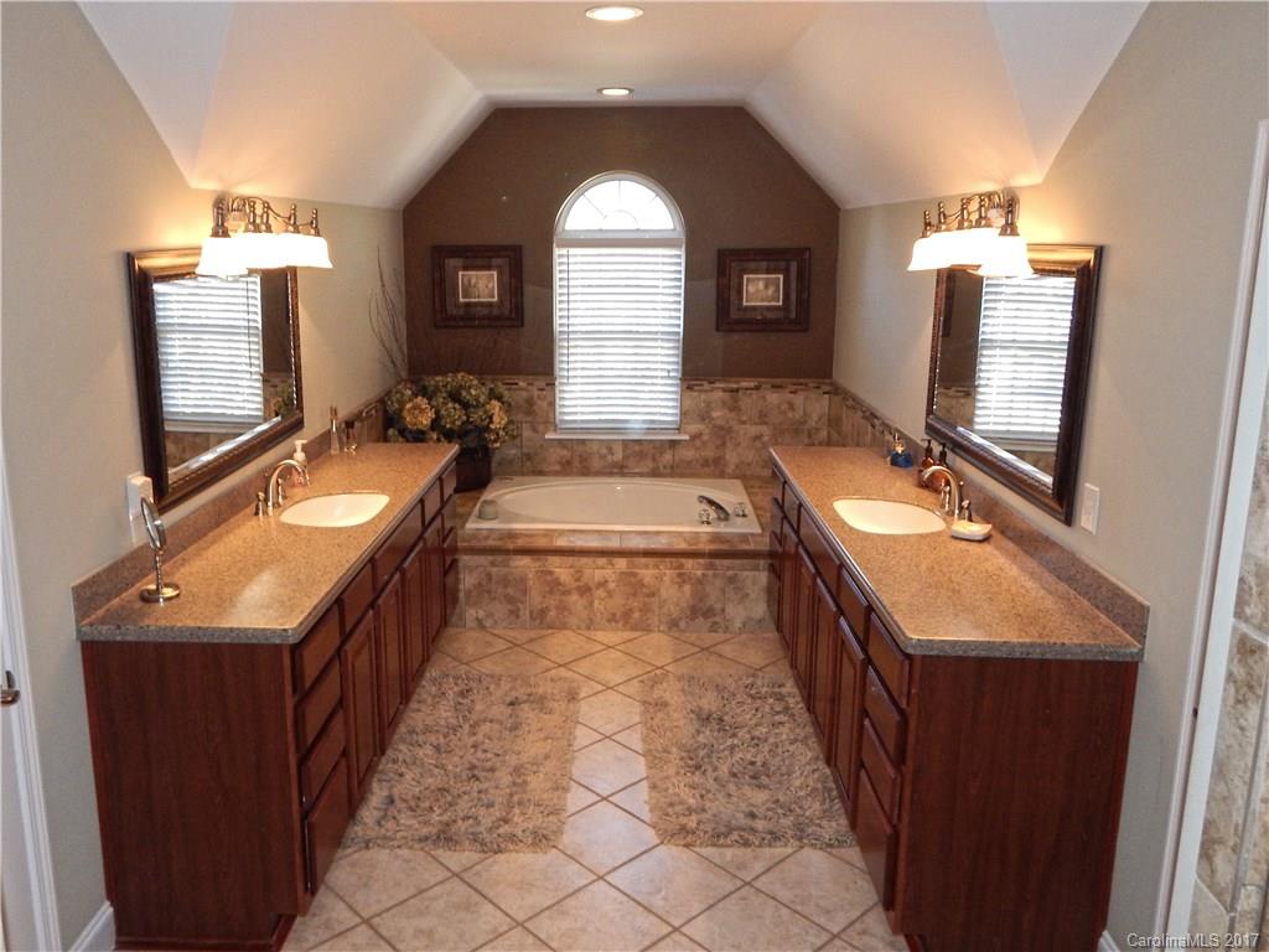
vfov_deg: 61.1
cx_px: 634
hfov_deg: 76.4
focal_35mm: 22
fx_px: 807
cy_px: 476
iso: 200
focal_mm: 4
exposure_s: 1/30
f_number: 3
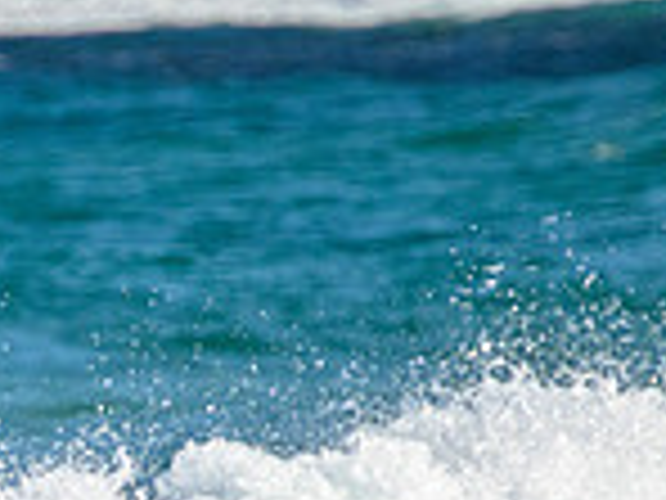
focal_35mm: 3007
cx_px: -446
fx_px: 57854
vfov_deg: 0.5
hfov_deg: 0.7
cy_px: 714
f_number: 11
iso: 1250
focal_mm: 800
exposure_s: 1/2000
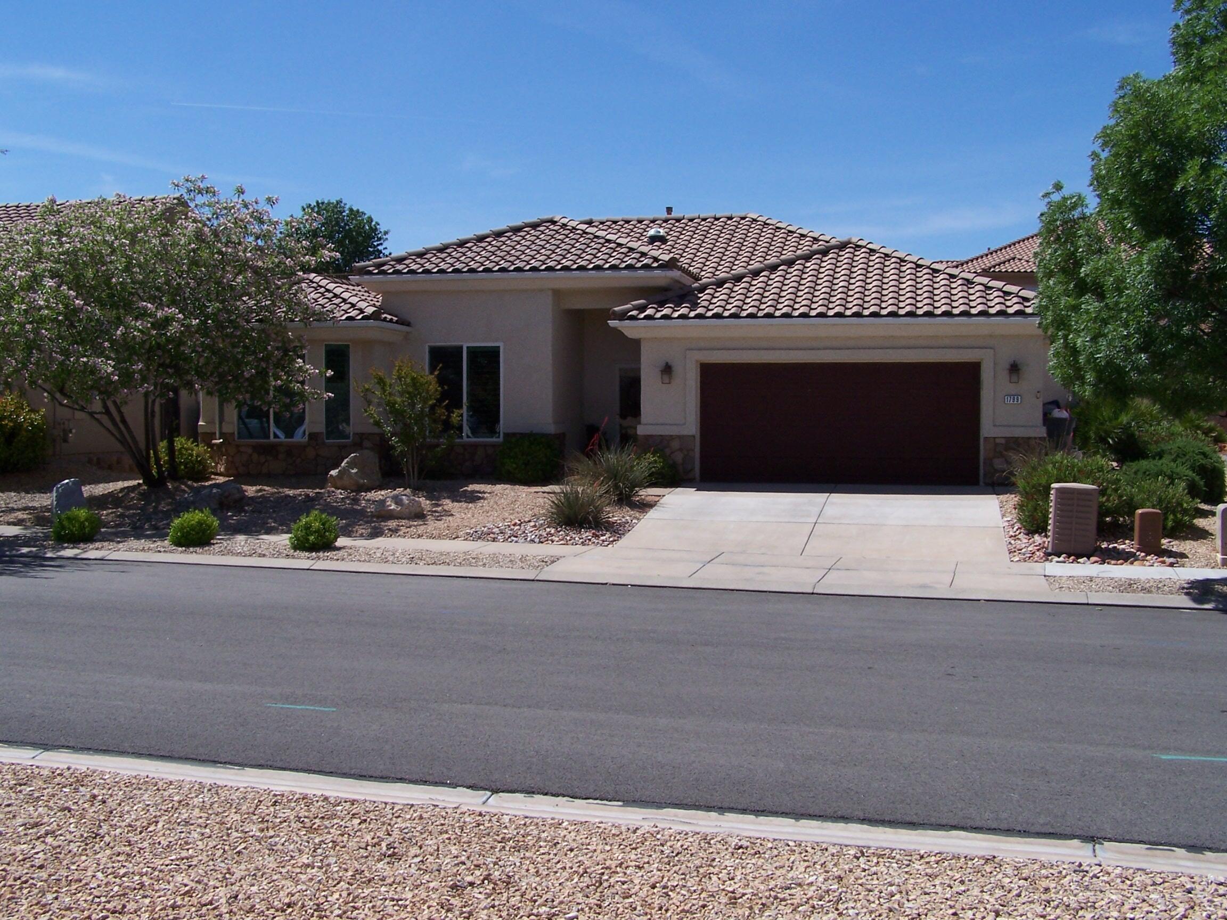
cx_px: 614
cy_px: 460
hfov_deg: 49.0
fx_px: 1347
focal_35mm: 38
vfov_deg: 37.7
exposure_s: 1/500
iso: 80
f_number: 5.6
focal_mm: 6.3
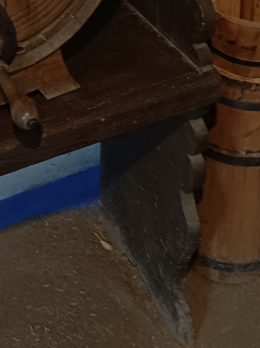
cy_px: -200
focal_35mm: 81
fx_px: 811
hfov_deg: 17.9
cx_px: 25
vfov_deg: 20.1
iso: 584
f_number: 1.88
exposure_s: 1/25
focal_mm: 5.59
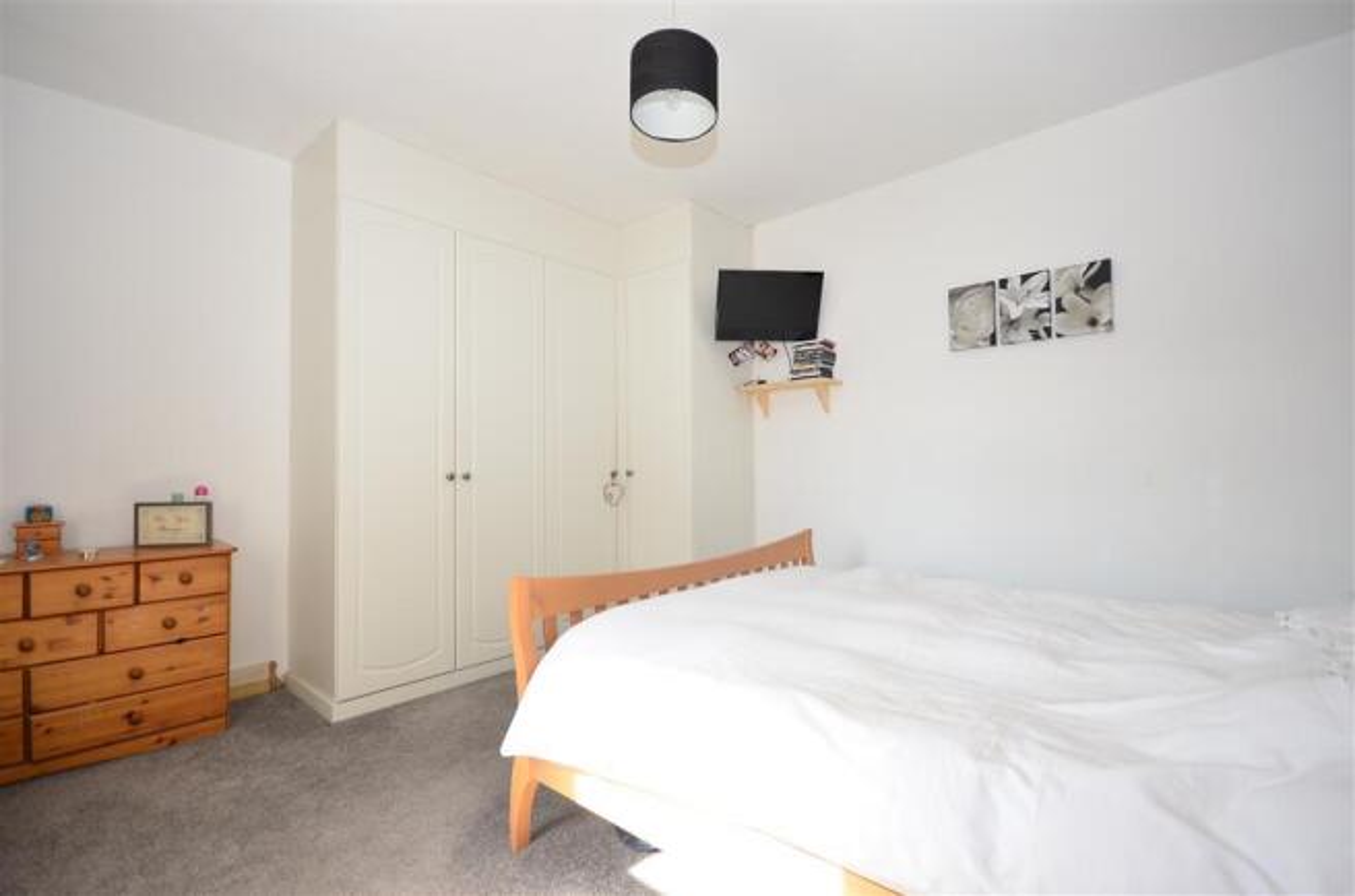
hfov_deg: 92.6
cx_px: 678
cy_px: 448
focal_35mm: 17
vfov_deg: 69.4
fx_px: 648
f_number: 5.6
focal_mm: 11.5
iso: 200
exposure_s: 1/30
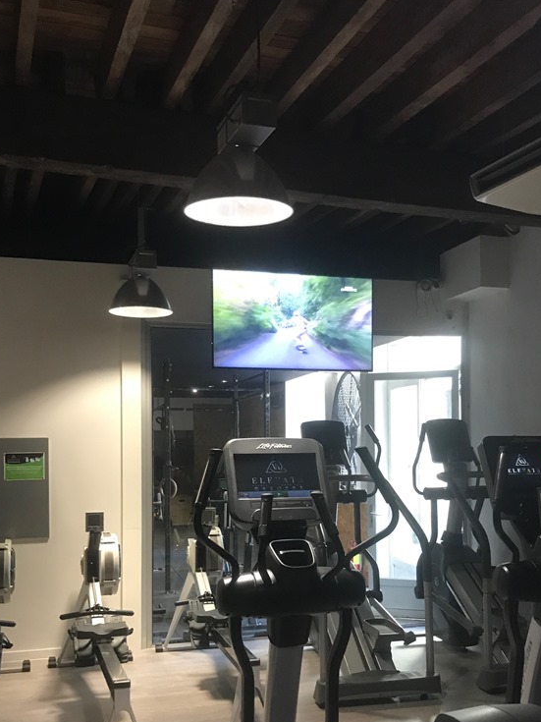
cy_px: 438
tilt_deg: +3.7
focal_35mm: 39
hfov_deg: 36.8
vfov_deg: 47.6
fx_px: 813
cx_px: 299
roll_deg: +0.6
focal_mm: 3.99
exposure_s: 1/17
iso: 100
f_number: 1.8
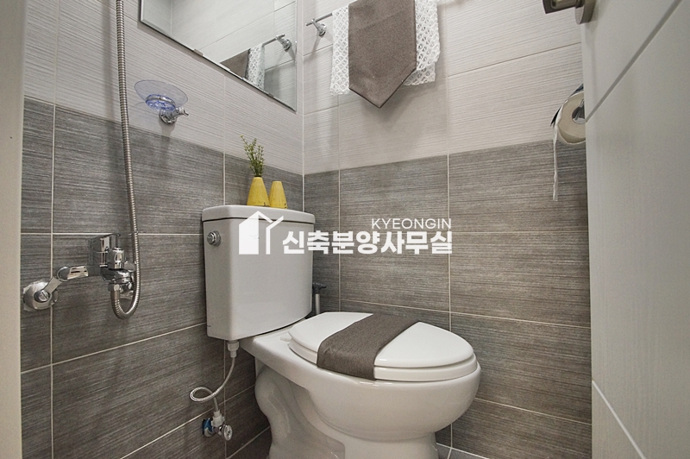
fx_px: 287
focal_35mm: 15
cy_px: 230
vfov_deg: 77.2
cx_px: 345
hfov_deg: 100.4
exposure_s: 1/30
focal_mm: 10
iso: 1600
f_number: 9
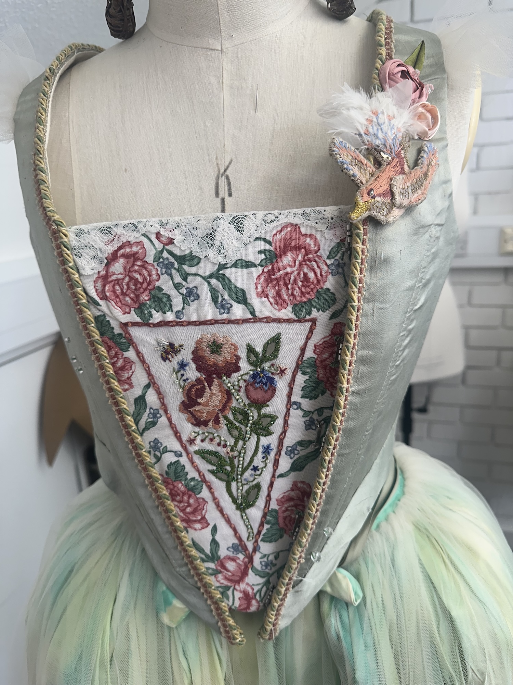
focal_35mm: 24
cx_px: 256
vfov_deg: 71.6
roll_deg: +2.7
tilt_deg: -15.6
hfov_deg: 56.8
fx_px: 474
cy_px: 342
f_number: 1.78
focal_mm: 6.86
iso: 50
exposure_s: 1/102
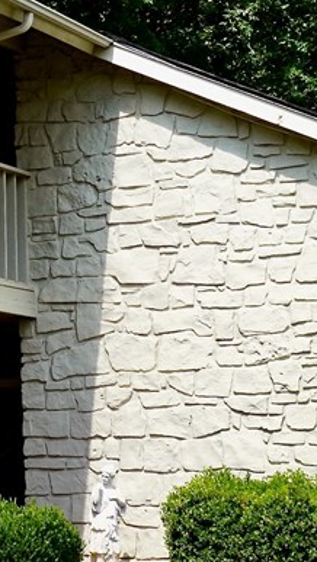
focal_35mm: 182
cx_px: -166
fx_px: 2717
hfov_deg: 6.6
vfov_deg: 11.8
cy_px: 253
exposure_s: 1/125
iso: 100
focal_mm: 22
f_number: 9.5
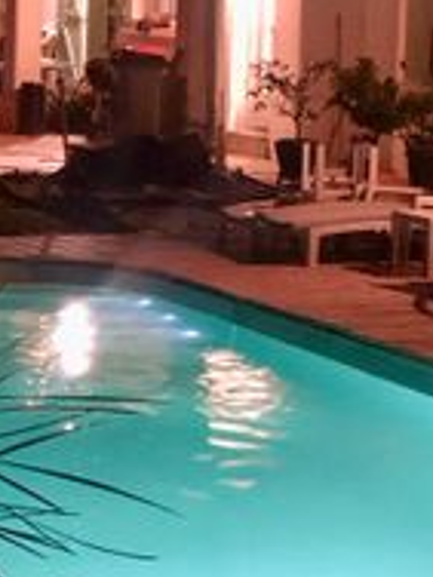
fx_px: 1985
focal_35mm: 119
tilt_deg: -5.5
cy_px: 184
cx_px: 77
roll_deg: -2.1
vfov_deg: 16.5
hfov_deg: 12.4
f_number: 1.8
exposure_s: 1/4
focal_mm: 4
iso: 160
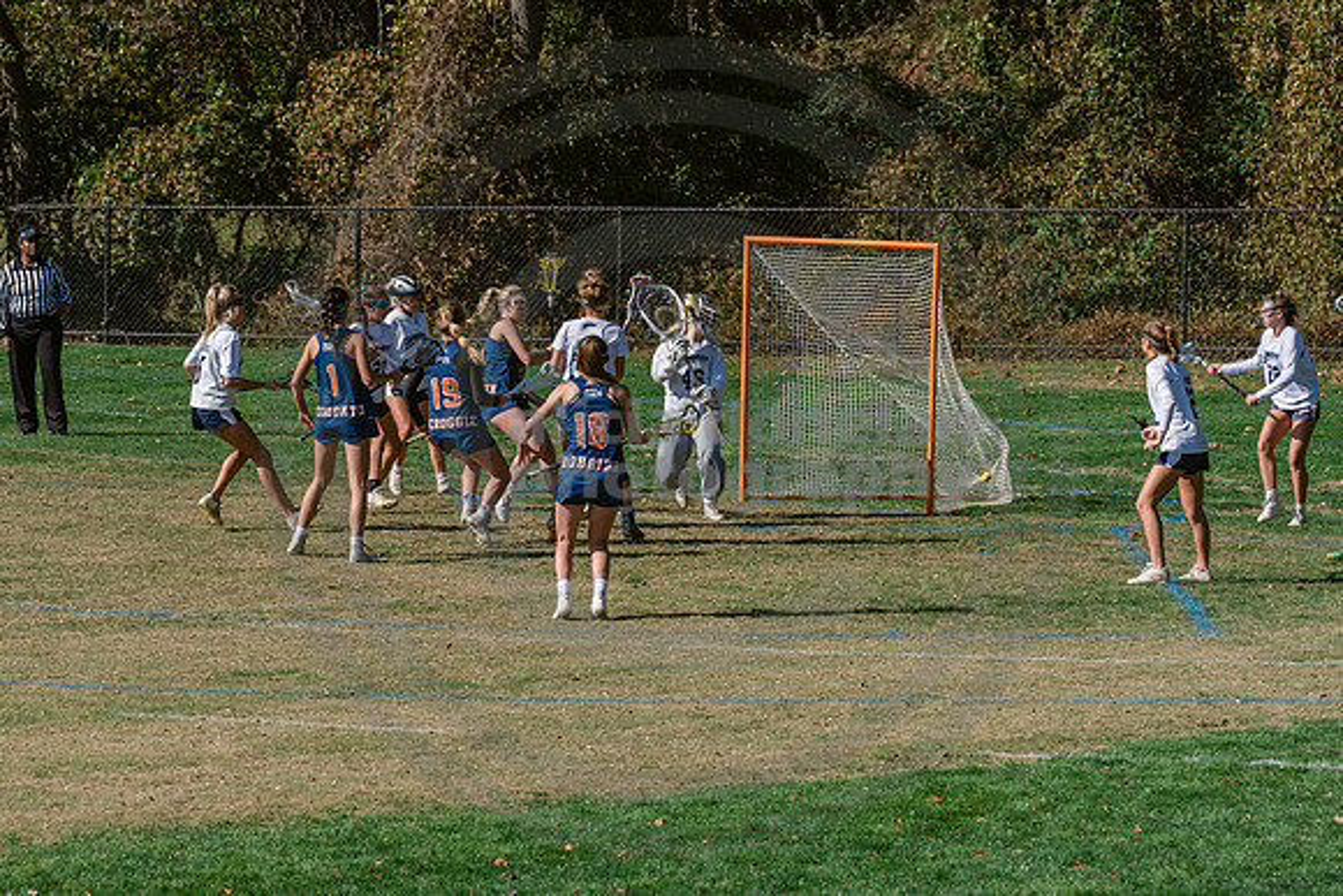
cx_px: 603
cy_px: 285
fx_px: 6555
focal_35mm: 176
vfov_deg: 7.8
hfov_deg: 11.7
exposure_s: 1/1000
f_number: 8
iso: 250
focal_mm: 122
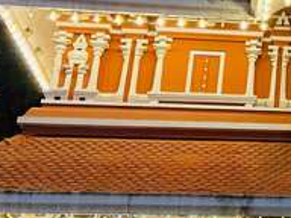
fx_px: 874
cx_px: 426
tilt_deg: +26.2
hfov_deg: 17.2
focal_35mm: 104
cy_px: -50
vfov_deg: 13.8
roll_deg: +0.7
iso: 400
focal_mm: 4.25
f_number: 1.8
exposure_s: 1/50
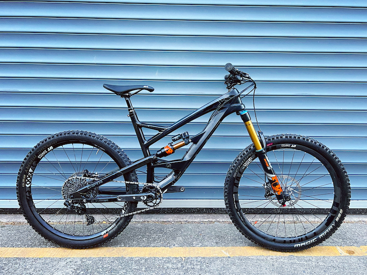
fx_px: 276
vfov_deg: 53.1
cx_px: 184
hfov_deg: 67.3
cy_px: 138
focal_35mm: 26
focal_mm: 5.7
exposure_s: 1/60
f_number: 1.5
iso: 160
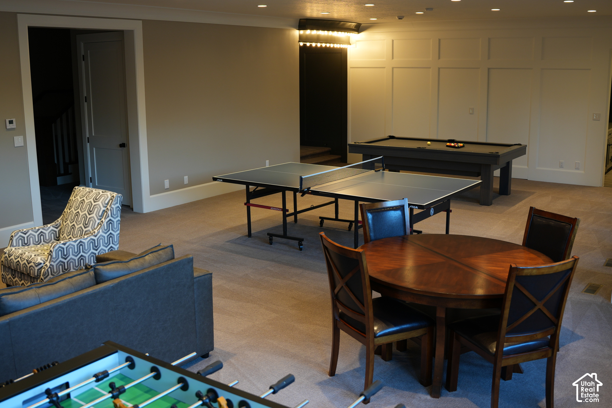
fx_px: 612
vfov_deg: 36.9
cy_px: 204
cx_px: 306
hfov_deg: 53.1
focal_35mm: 36
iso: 160
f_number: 2.8
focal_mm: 24
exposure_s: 1/40
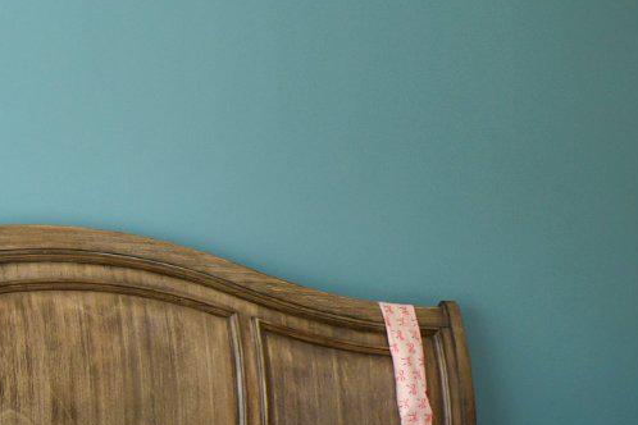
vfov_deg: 18.1
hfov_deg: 25.0
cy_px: 391
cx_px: 738
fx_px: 1311
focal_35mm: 74
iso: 200
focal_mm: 12
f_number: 5
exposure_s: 1/100
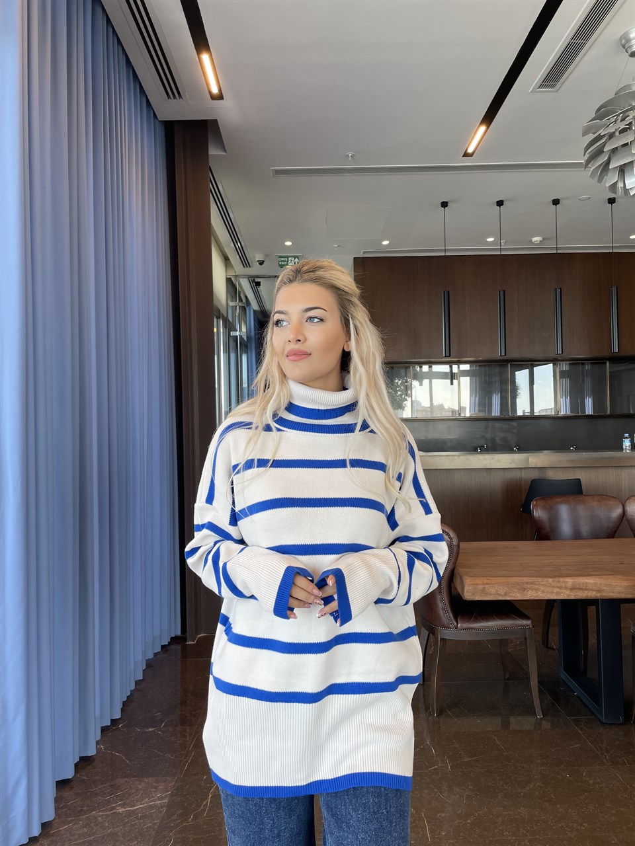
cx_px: 318
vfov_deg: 67.3
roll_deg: +1.3
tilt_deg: +0.1
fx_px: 636
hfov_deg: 53.1
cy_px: 423
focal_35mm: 26
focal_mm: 4.2
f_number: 1.6
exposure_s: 1/109
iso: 32
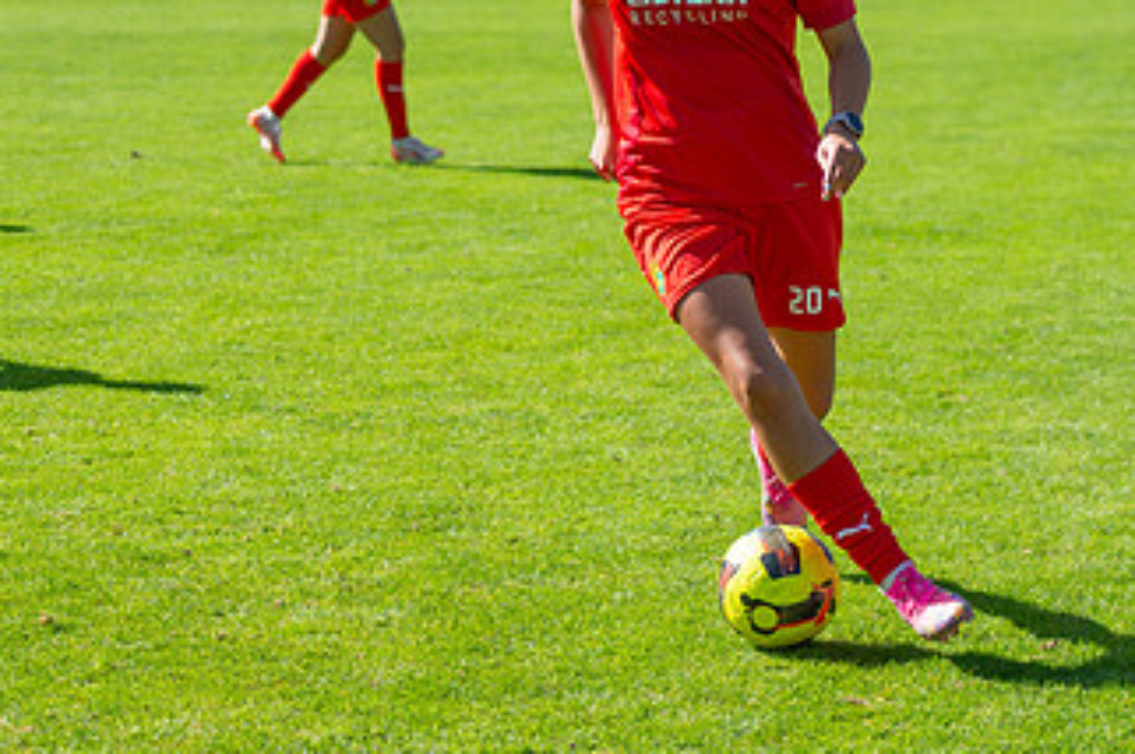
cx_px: 733
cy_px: 99
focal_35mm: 126
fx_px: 3968
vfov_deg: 10.8
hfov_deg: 16.2
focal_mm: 70
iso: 160
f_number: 3.2
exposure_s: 1/2000
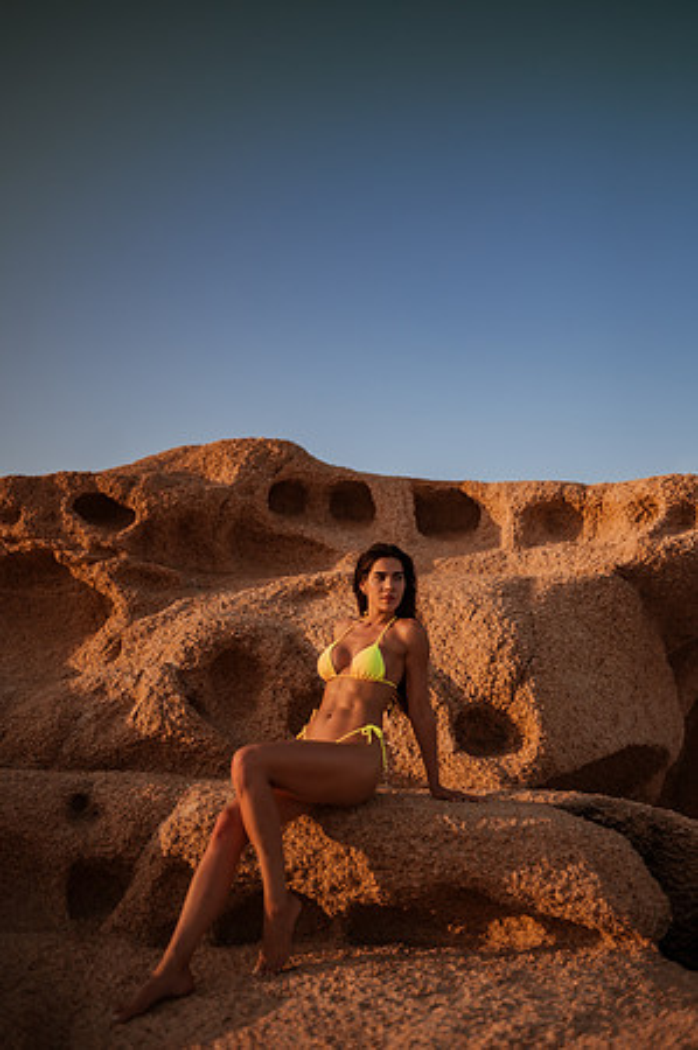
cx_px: 349
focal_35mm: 35
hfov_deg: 37.8
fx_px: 1020
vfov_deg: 54.5
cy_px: 525
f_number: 1.6
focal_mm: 35
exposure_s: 1/8000
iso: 100
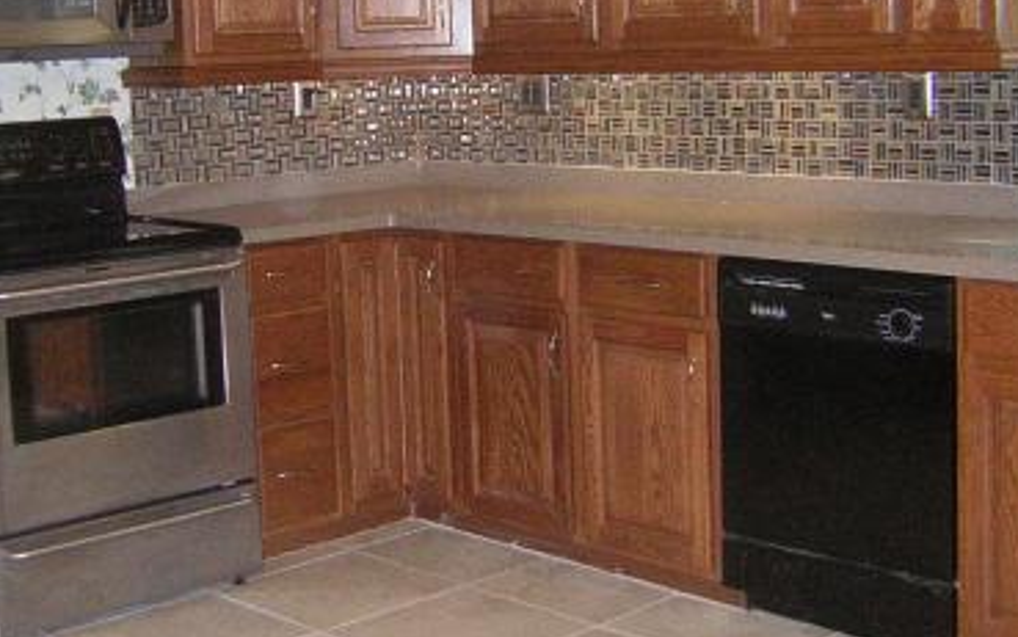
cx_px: 532
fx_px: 1665
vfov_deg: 21.5
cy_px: 188
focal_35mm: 60
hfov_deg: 34.0
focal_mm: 4.7
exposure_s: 1/60.1
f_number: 2.6
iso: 200
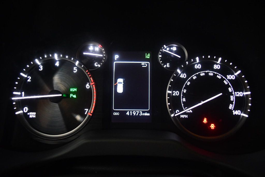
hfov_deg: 67.4
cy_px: 88
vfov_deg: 47.9
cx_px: 132
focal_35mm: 27
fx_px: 199
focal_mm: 18
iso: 3200
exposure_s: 1/80
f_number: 3.5
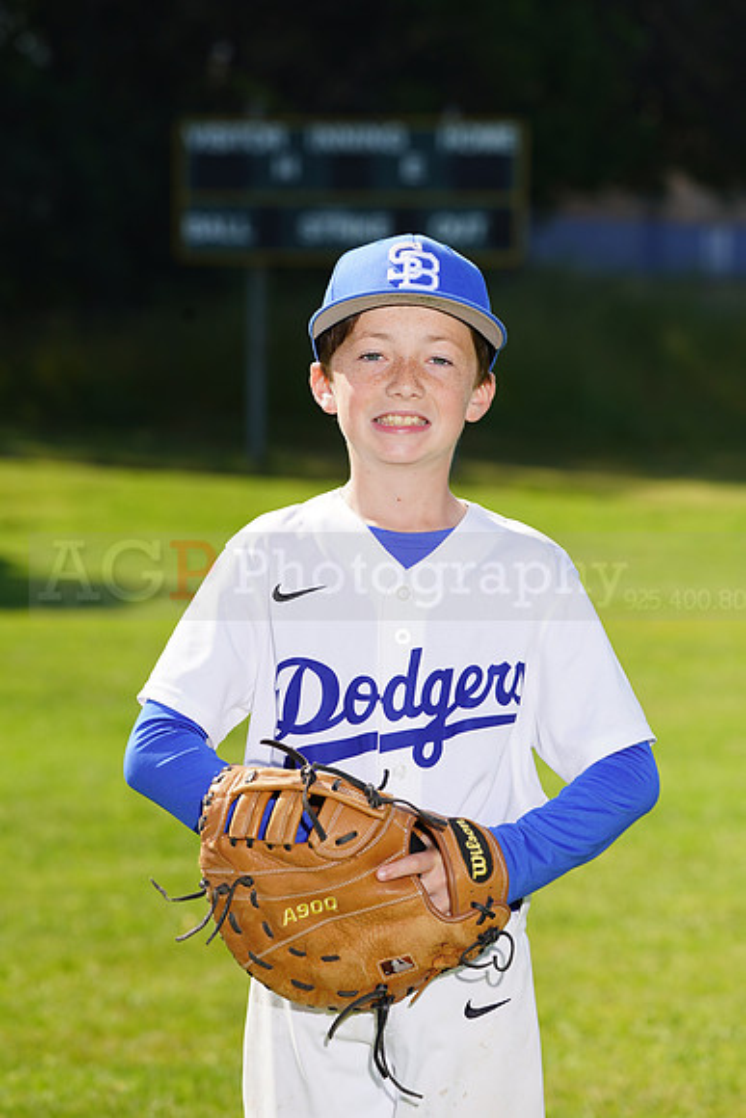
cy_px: 559
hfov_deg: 7.9
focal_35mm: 175
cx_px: 373
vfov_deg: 11.7
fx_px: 5436
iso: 100
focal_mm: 175
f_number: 8
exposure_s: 1/250
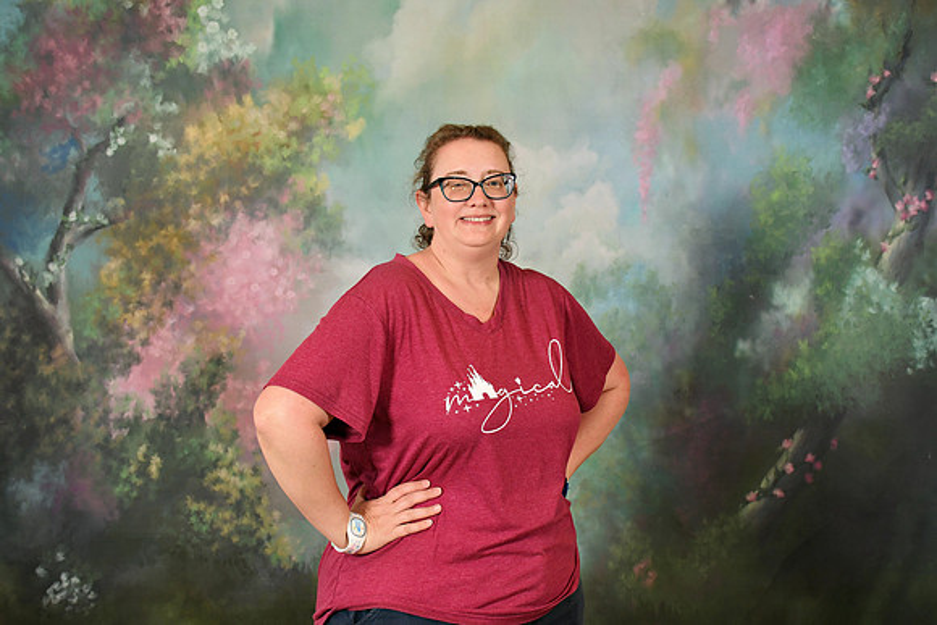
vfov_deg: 26.0
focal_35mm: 52
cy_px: 312
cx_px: 468
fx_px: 1354
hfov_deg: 38.2
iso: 400
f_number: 6.3
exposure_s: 1/125
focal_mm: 35
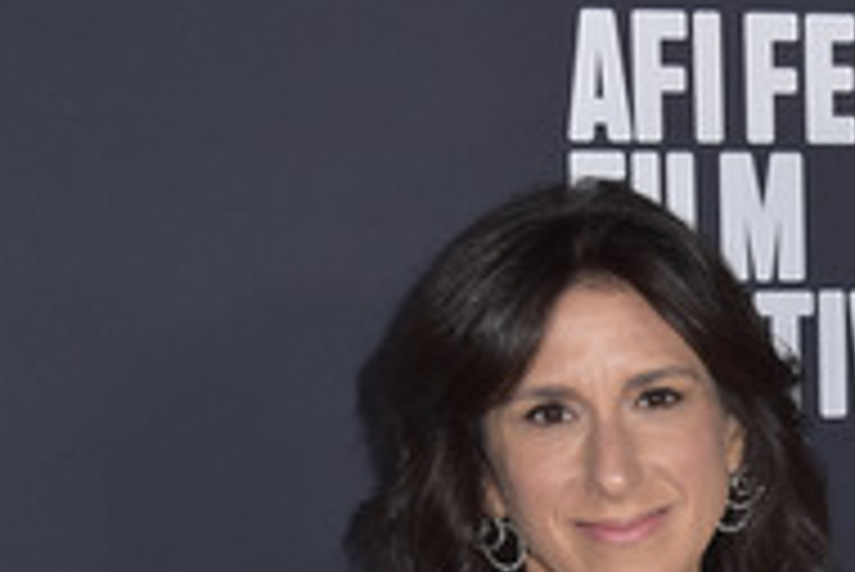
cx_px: 976
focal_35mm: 166
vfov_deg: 8.2
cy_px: 617
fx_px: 3945
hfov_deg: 12.1
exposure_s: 1/200
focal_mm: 70
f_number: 6.3
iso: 500
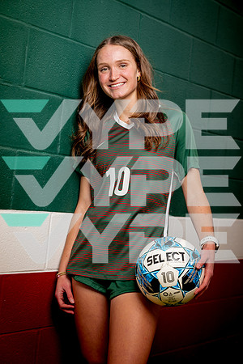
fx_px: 678
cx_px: 122
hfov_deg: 20.3
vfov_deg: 30.1
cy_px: 182
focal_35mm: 67
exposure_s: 1/800
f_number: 4
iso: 100
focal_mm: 67
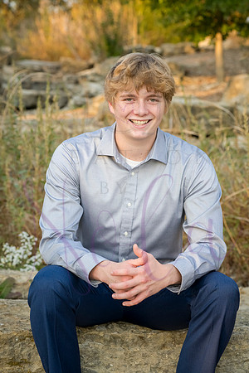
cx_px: 124
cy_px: 186
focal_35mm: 92
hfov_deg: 14.9
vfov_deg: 22.1
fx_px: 954
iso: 800
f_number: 7.1
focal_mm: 92
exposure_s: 1/500
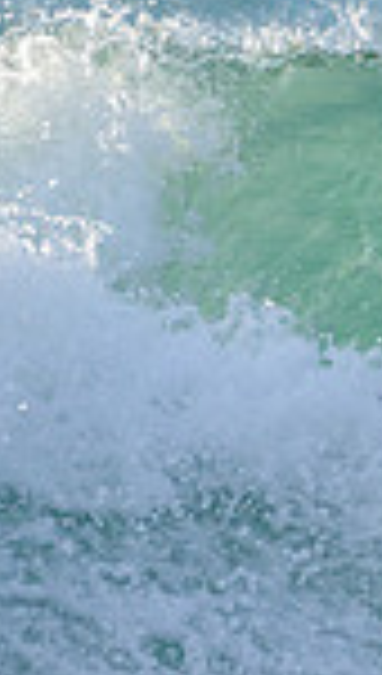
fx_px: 44337
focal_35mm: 2476
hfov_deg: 0.5
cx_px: 789
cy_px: 256
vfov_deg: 0.9
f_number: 5.6
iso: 250
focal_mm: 500
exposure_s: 1/2000
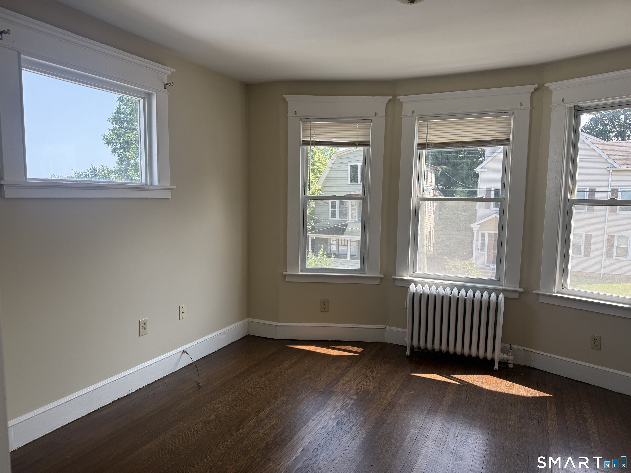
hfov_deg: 71.6
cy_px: 236
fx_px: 437
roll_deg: -1.3
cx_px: 316
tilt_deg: -6.2
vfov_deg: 56.8
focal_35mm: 24
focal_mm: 6.76
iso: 100
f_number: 1.78
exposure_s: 1/539
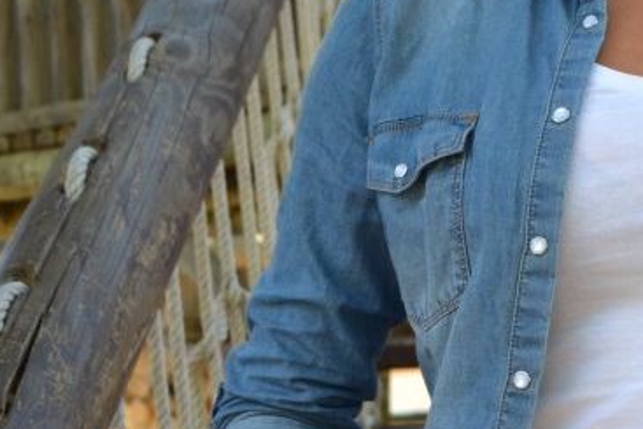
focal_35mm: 103
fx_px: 1840
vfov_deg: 13.2
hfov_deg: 19.5
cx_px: 569
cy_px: 383
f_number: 5.6
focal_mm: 30
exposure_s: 1/125
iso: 220
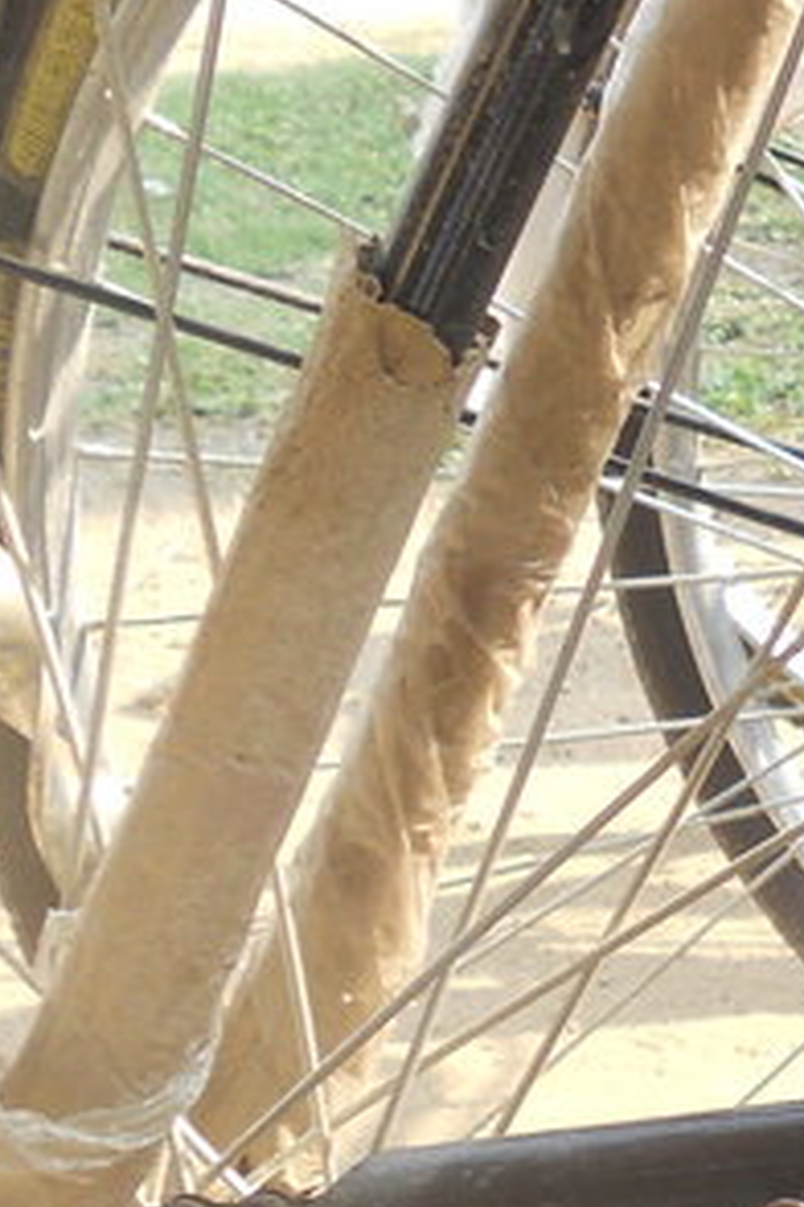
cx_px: 1916
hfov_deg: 10.3
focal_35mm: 116
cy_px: 1137
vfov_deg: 17.3
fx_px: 3886
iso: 100
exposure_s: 1/125
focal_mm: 5.8
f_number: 3.5
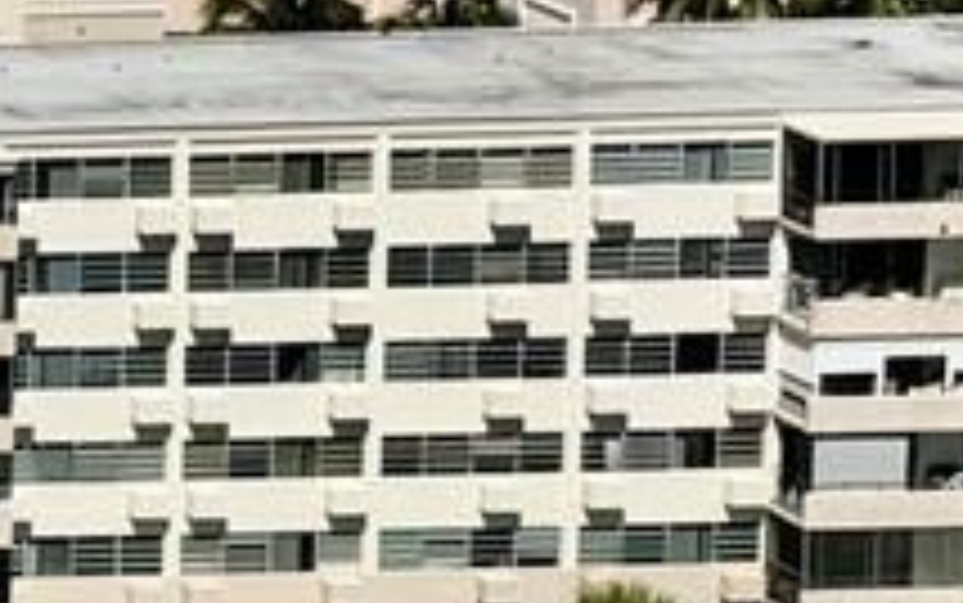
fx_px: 4989
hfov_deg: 8.0
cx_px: -2578
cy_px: -468
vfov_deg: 6.8
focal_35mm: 190
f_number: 1.78
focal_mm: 6.76
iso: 80
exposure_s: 1/10417
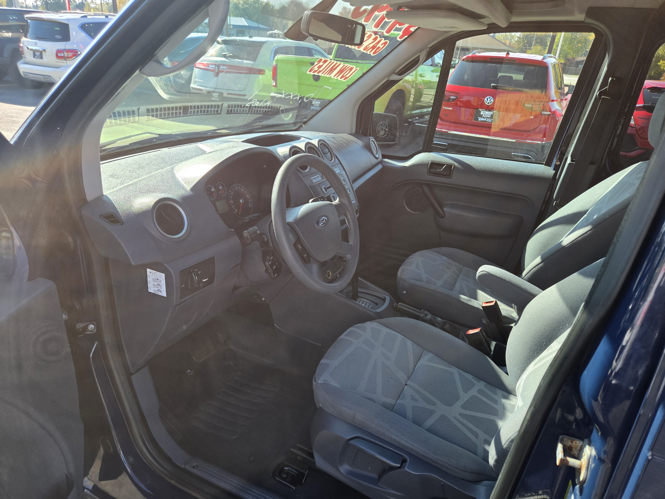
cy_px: 250
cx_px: 332
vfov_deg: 58.9
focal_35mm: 23
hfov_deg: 73.9
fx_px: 442
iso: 80
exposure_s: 1/873
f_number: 1.8
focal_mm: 5.4
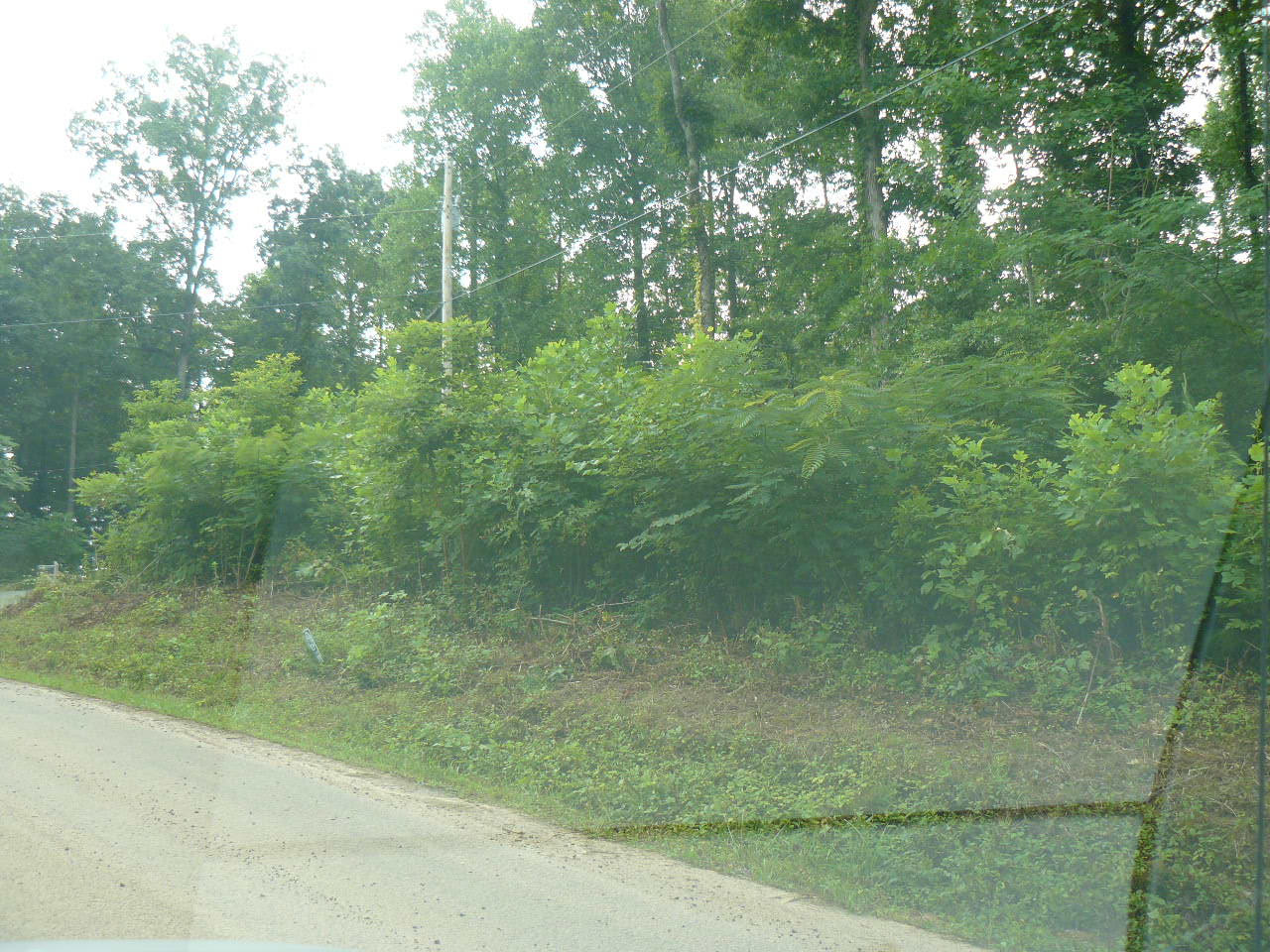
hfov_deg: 51.4
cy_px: 476
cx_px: 635
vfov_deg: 39.7
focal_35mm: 36
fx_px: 1321
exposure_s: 1/160
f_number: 2.8
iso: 100
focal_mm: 6
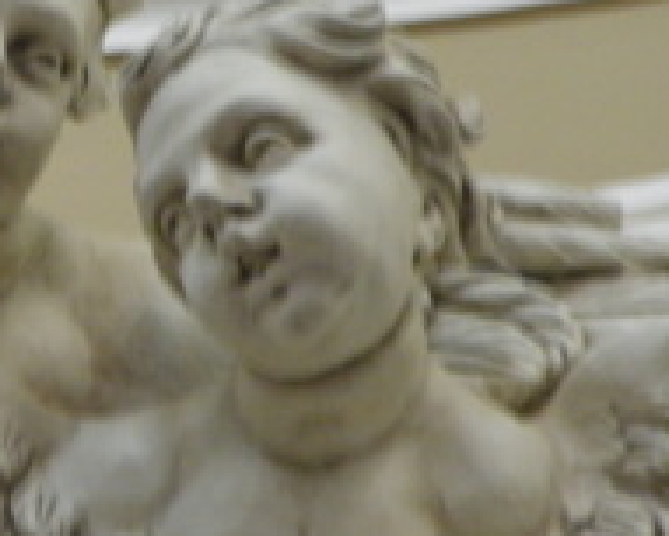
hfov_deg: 2.1
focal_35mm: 910
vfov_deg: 1.7
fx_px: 18027
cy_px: 198
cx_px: -116
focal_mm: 63.7
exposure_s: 1/6
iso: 400
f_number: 5.4
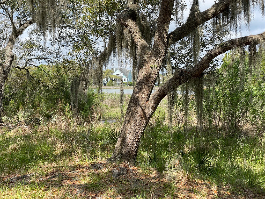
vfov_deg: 28.0
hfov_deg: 36.8
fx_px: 398
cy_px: 100
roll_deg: -1.0
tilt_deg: -4.3
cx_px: 132
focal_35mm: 52
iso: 25
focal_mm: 6
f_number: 2
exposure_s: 1/666
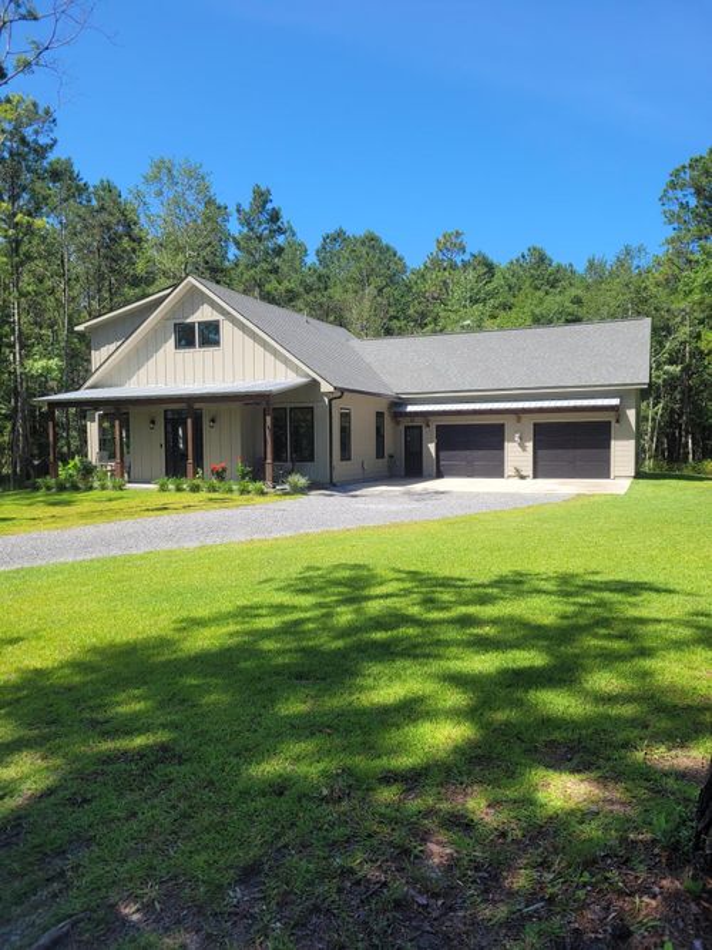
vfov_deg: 67.3
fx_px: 713
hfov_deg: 53.0
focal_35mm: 26
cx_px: 356
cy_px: 475
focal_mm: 5.4
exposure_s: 1/1135
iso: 40
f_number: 1.8
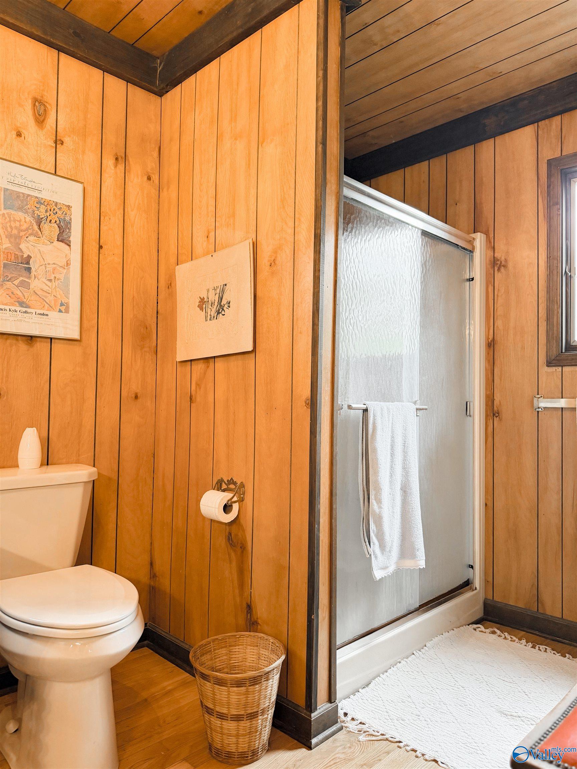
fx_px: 533
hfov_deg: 56.8
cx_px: 288
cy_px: 384
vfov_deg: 71.6
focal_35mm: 24
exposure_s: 1/60
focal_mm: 6.76
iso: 250
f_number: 1.78
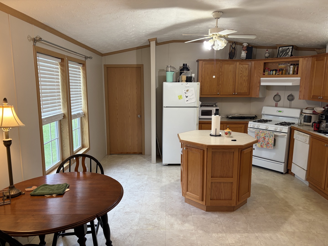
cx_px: 164
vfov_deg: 53.1
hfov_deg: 67.3
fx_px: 246
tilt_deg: -6.9
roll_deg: +0.0
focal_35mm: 26
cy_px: 123
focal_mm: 5.96
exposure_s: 1/60
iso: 125
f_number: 1.6
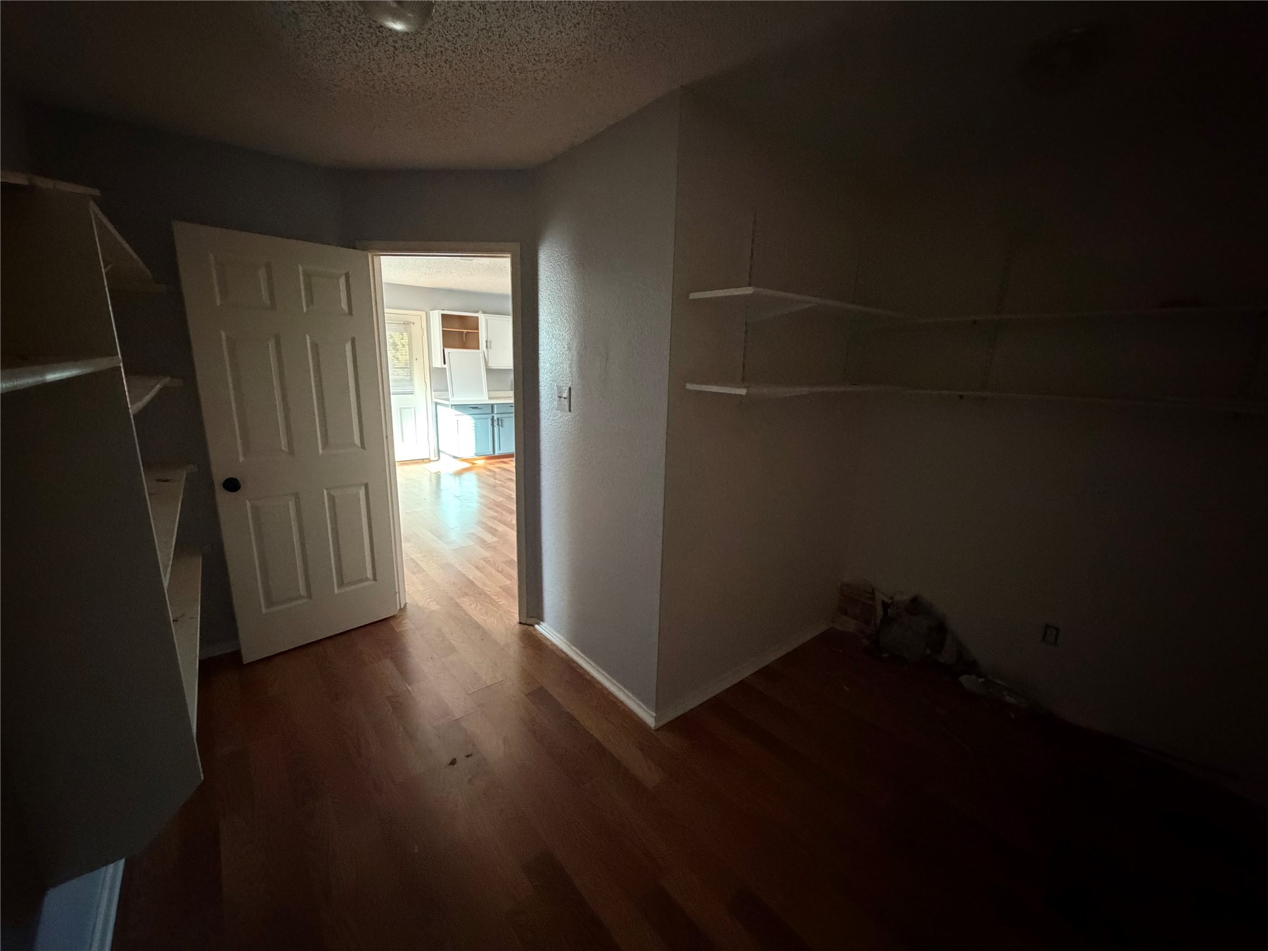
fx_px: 513
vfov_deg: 85.7
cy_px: 476
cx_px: 634
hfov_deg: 102.1
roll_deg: -1.5
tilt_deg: -13.0
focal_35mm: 14
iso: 1600
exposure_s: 1/39
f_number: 2.2
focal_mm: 2.22
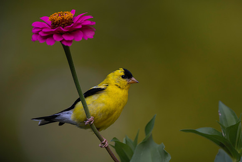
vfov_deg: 1.3
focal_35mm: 1030
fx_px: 6925
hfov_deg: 2.0
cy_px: 104
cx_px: 116
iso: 900
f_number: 6.3
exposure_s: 1/1250
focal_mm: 800
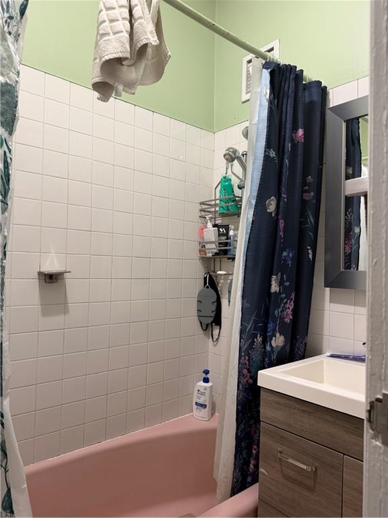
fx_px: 359
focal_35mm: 24
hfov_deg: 56.8
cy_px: 259
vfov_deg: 71.6
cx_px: 194
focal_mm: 6.76
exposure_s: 1/60
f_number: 1.78
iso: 200
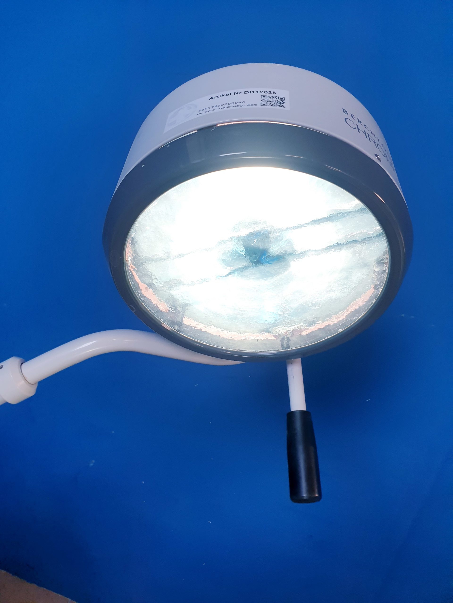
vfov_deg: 67.3
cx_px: 226
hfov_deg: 53.1
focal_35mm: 26
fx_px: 454
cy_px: 302
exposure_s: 1/100
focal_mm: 4.3
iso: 100
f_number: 2.4
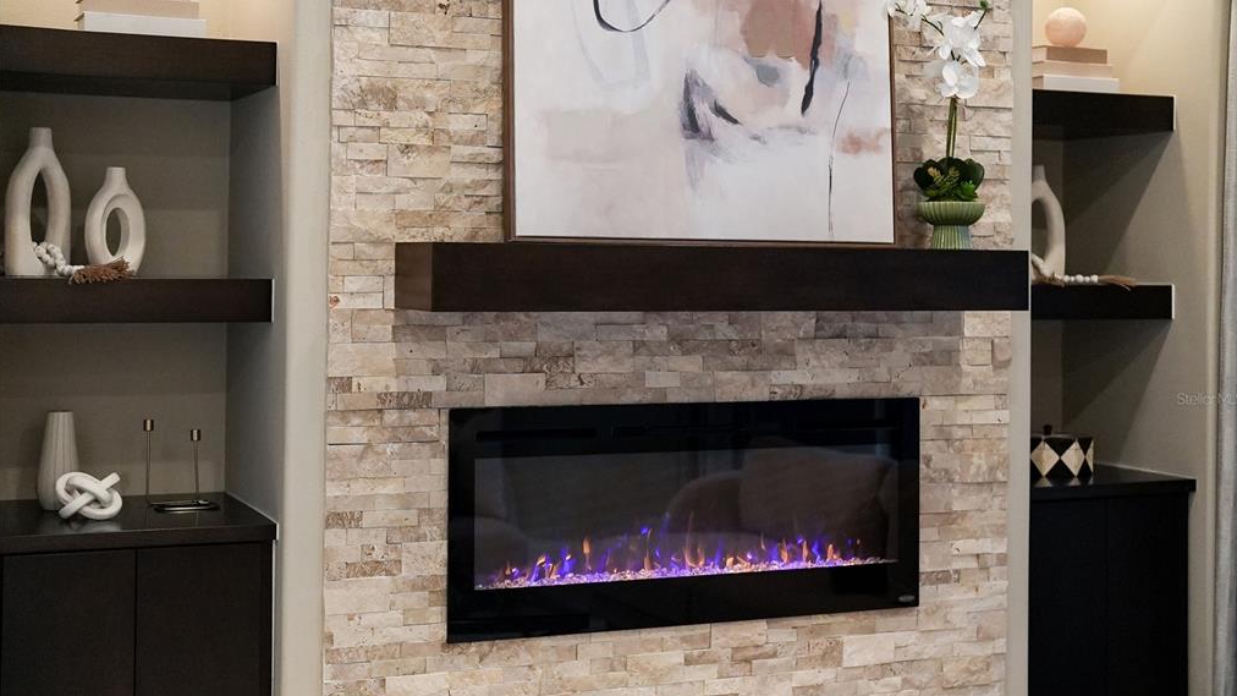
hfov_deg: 39.2
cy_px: 398
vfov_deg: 22.6
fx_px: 1738
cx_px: 621
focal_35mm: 53
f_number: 2
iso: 6400
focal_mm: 50
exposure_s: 1/160
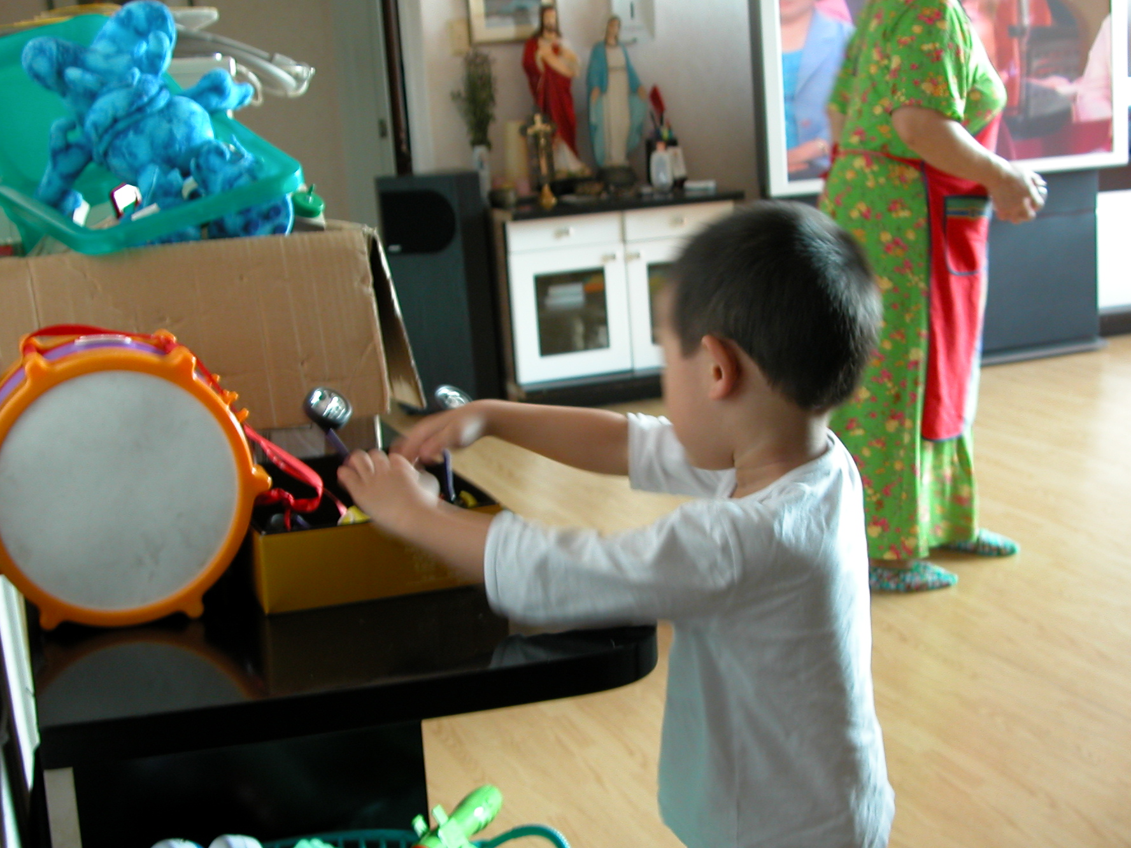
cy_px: 486
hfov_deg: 38.9
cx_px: 590
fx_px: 1601
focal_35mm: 49
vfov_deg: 29.6
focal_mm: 8.9
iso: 100
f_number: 2.8
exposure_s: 1/14
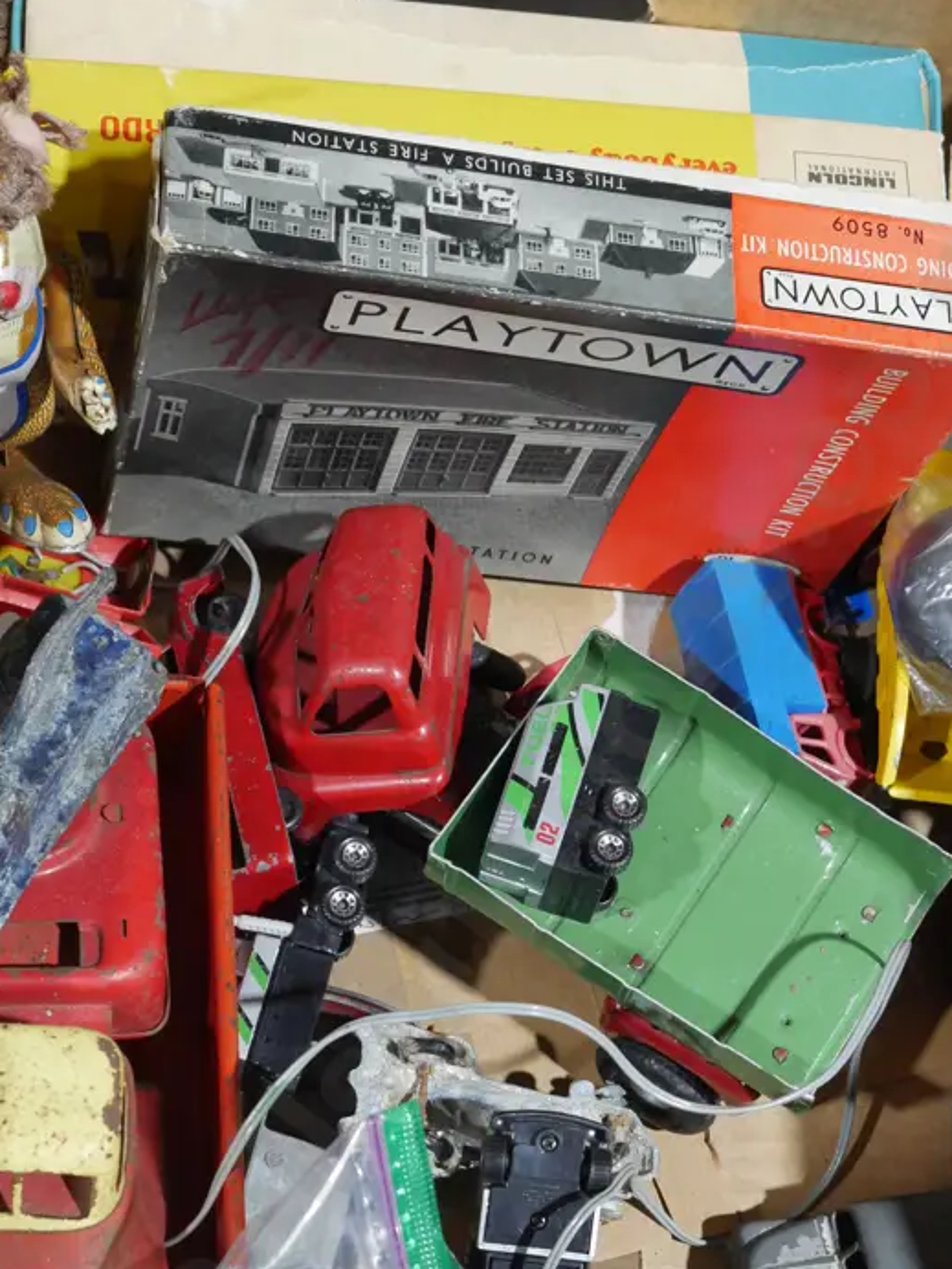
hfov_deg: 20.7
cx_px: 479
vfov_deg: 27.1
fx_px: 2603
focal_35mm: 71
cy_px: 933
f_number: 6.3
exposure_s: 1/60
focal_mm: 24
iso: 2000
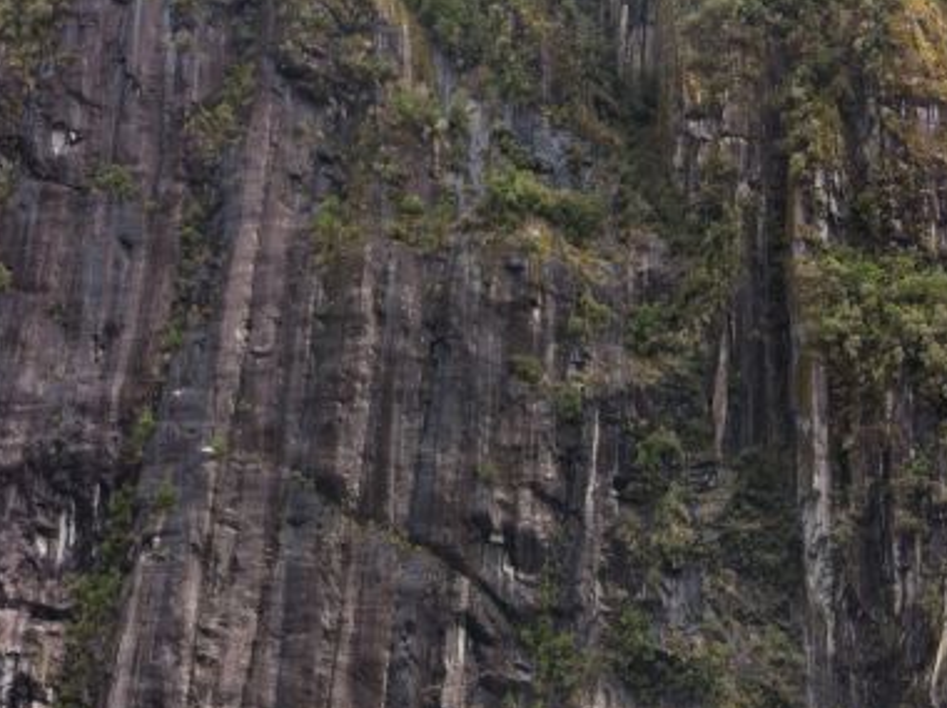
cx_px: 381
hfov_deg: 32.6
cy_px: 581
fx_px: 1612
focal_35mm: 59
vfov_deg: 24.3
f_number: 2.8
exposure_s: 1/148
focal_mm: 3.85
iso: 80
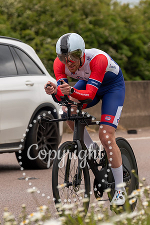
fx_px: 2110
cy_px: 62
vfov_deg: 6.1
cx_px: 85
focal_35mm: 338
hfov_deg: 4.1
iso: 160
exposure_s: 1/1000
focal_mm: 119
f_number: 4
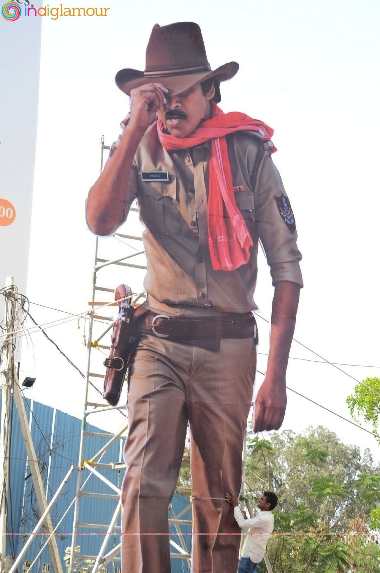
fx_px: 1789
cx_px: 190
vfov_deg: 18.2
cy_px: 286
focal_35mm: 112
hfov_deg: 12.1
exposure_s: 1/125
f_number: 7.1
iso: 250
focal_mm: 75
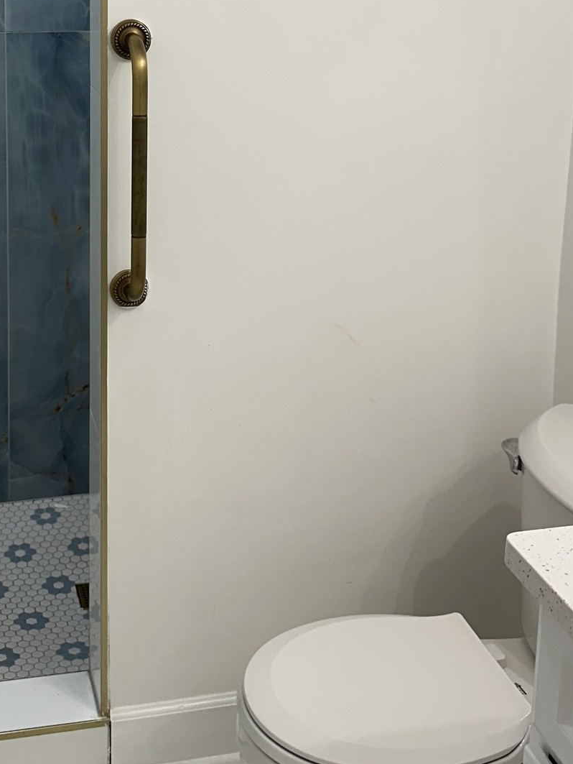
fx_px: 1147
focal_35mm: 52
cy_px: 93
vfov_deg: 34.9
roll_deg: -1.3
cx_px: 157
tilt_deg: -9.8
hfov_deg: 27.7
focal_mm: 6.86
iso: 80
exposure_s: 1/120
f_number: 1.78
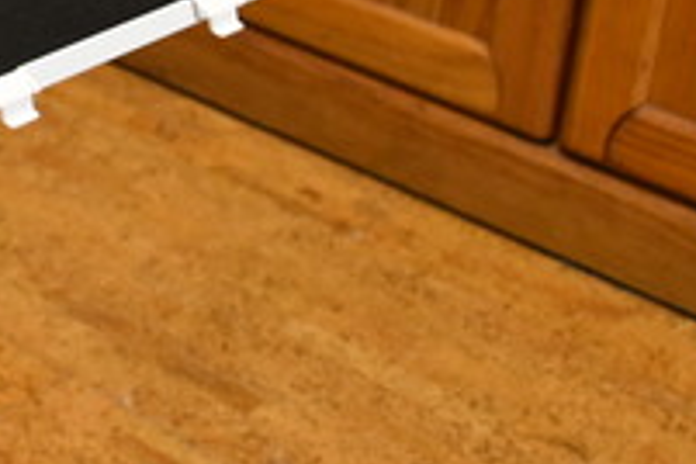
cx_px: -287
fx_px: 2281
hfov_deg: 16.1
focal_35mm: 118
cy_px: -83
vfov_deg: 11.4
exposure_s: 1/60
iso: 1100
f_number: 3.5
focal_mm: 22
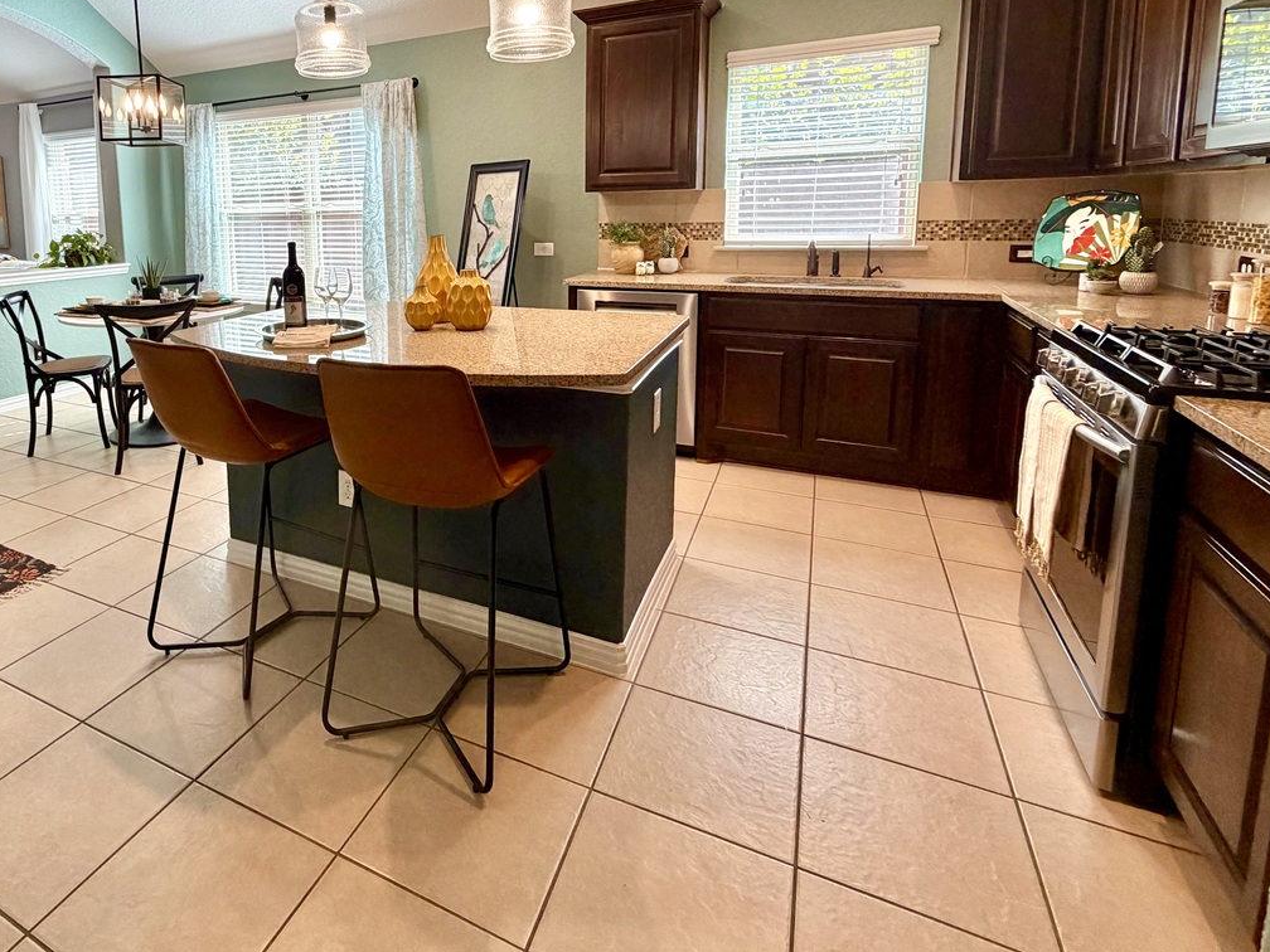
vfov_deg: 64.0
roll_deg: +1.3
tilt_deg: -8.3
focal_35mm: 20
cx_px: 415
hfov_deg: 78.8
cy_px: 305
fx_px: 734
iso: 125
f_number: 2.2
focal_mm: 2.22
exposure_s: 1/120
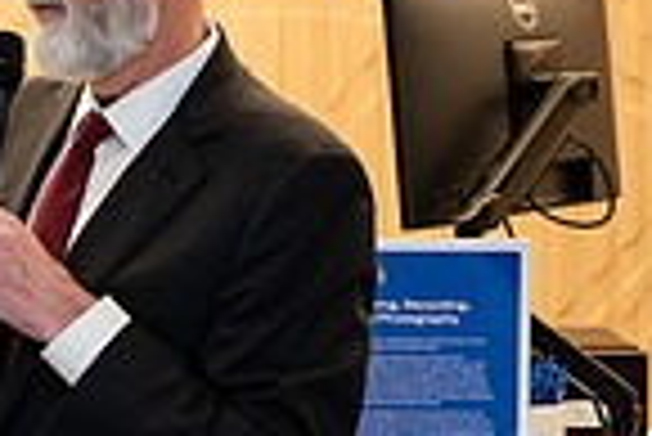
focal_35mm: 199
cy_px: 248
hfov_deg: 9.9
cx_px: -396
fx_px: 3608
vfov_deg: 6.9
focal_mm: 46
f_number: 3.2
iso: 400
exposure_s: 1/160
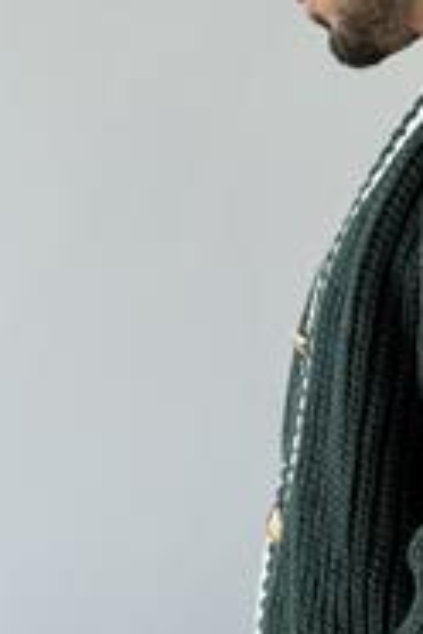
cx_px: 484
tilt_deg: +2.4
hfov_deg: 9.5
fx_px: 2520
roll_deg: -0.7
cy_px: 305
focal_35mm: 143
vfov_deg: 14.3
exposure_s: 1/221
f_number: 1.78
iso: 50
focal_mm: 6.76
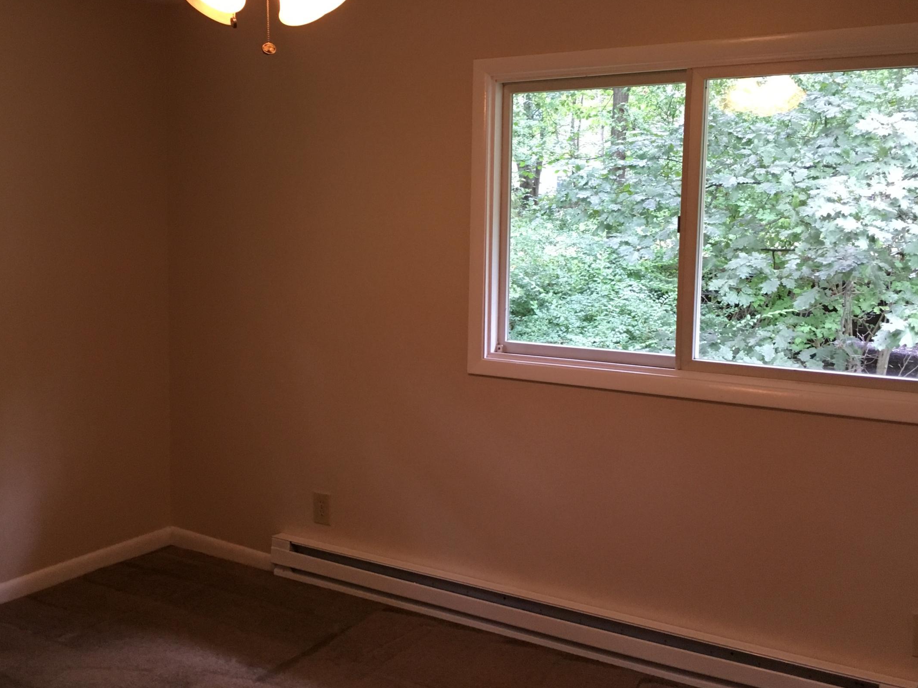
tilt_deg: -5.8
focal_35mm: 41
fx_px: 1087
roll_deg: -0.7
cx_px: 357
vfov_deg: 35.1
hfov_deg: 45.5
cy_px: 323
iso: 125
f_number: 2.2
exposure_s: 1/30
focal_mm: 4.15
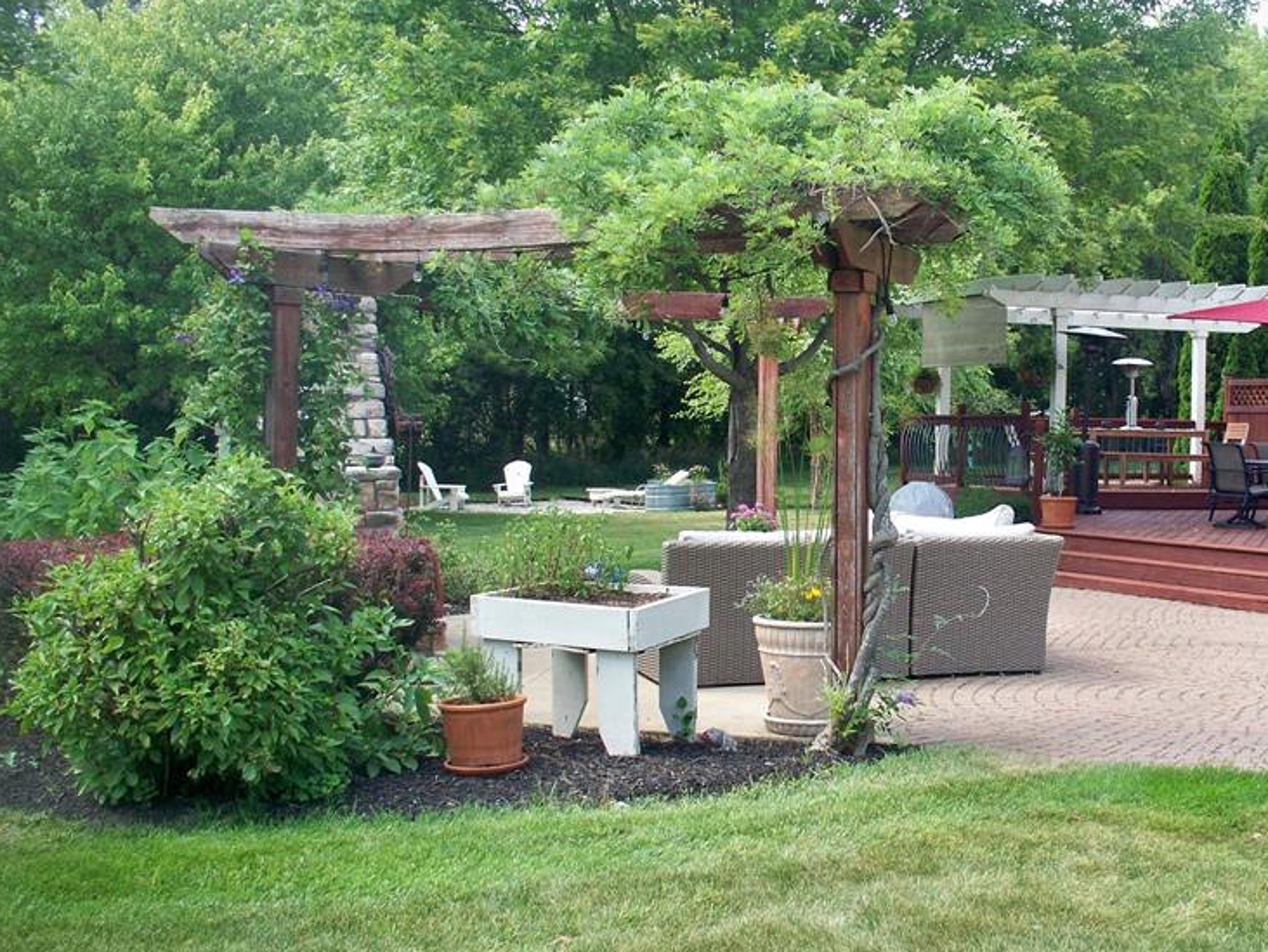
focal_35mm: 49
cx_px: 883
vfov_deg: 29.7
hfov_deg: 38.3
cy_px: 463
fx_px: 1796
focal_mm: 7.54
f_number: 2.8
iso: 80
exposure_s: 1/250
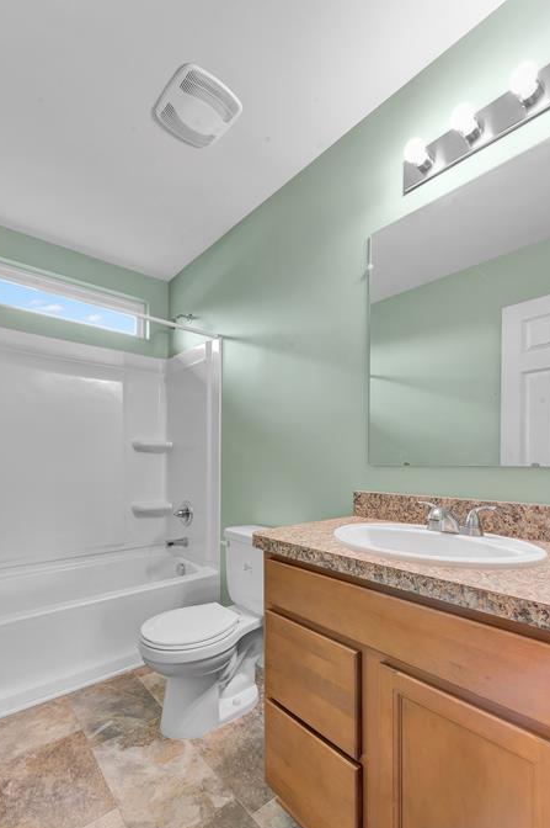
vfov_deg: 96.3
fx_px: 367
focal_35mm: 16
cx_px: 261
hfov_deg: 73.6
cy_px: 462
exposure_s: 1/10
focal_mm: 14
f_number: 9
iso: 450
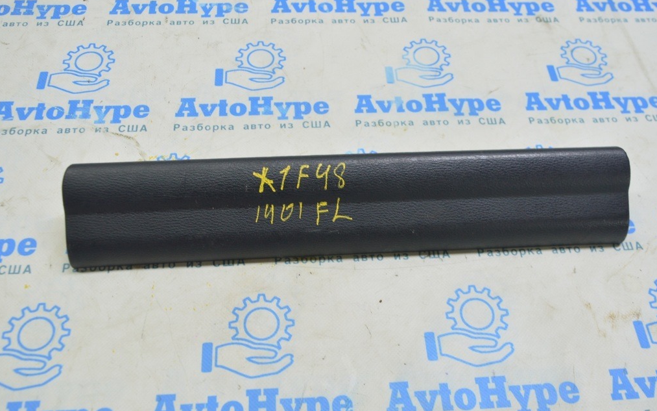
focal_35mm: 36
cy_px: 215
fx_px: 636
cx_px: 329
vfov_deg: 35.8
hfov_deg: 54.6
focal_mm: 23
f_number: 5.6
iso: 400
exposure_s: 1/20
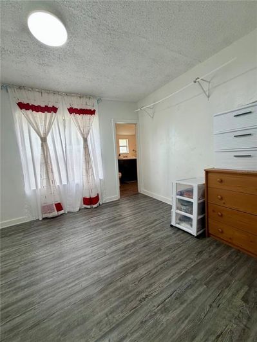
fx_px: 139
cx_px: 128
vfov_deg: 102.1
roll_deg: +3.9
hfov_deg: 85.7
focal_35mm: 14
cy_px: 171
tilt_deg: -7.0
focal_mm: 2.22
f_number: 2.2
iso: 125
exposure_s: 1/120
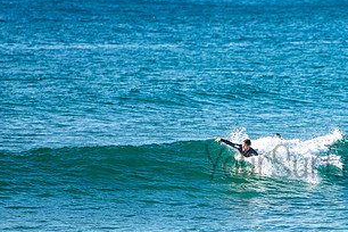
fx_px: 5490
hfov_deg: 3.6
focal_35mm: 568
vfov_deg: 2.4
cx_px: 322
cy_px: 152
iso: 110
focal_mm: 200
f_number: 2.8
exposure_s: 1/1250
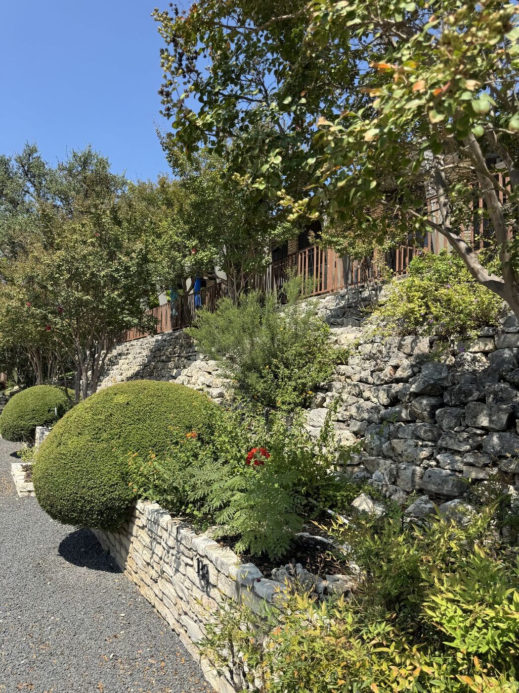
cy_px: 346
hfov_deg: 56.8
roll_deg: -2.2
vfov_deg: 71.6
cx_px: 260
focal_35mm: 24
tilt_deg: +3.6
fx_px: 480
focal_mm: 6.76
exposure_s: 1/2506
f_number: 1.78
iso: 80
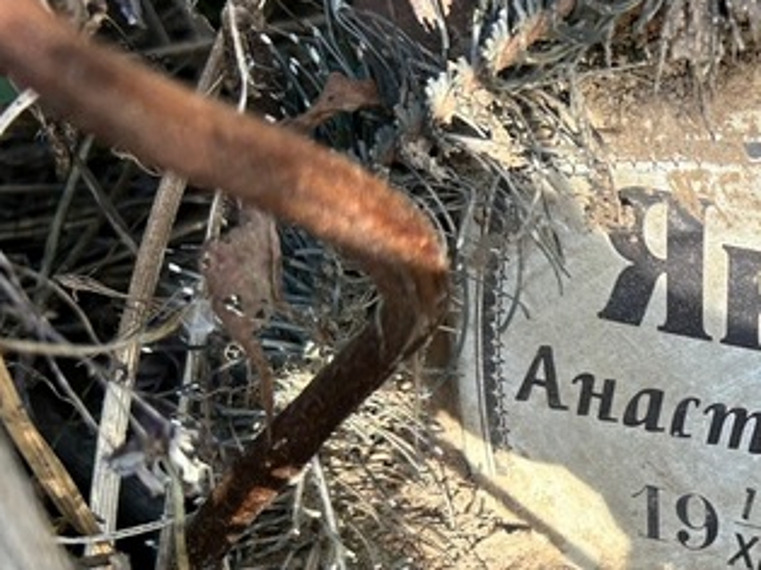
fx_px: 1450
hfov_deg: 25.7
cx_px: 957
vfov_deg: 22.0
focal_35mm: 66
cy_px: 447
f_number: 1.5
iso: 50
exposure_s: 1/171
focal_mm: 5.7
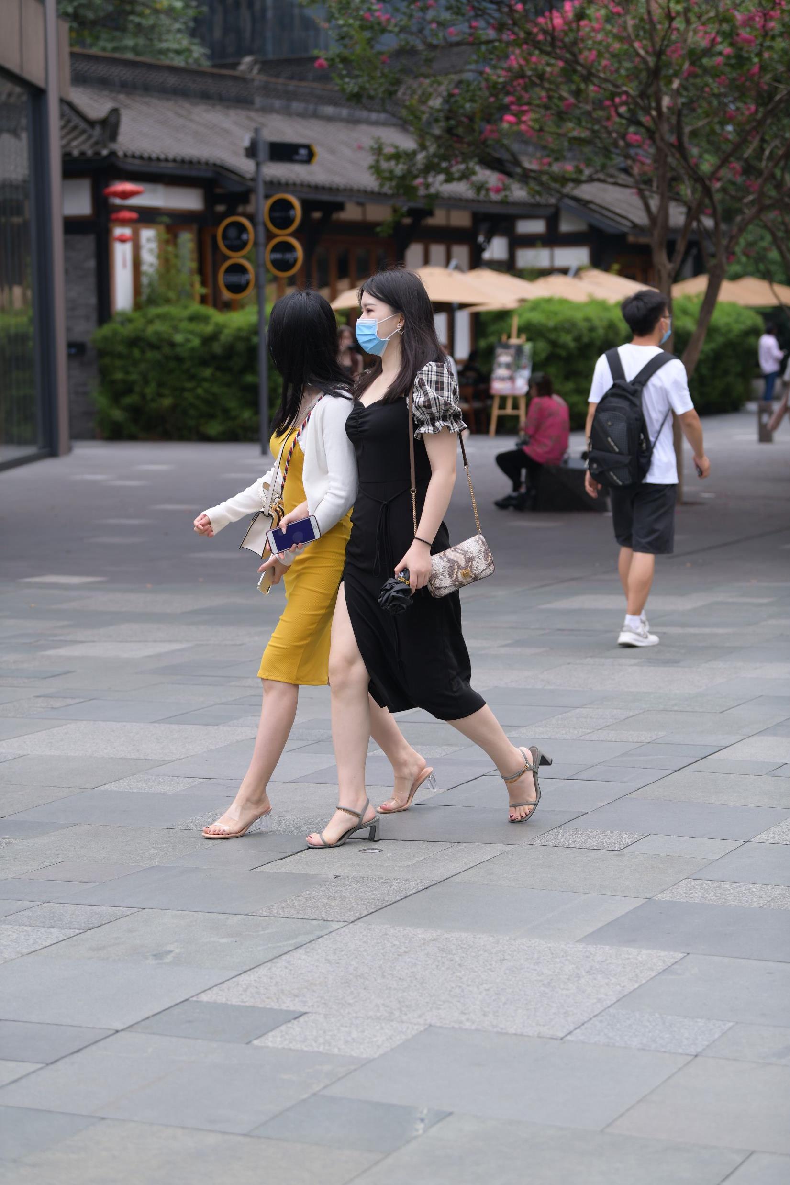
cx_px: 395
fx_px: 2797
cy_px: 592
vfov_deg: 23.9
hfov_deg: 16.1
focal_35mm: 85
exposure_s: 1/640
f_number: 3.5
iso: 200
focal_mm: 85
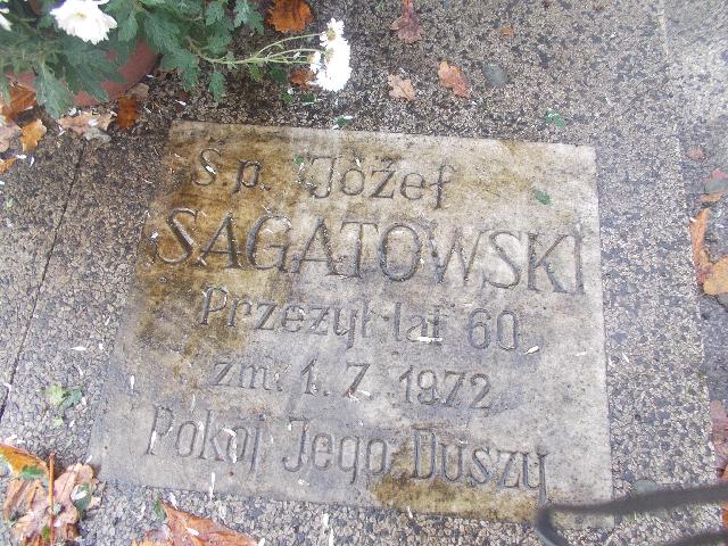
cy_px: 273
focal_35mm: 26
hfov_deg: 67.3
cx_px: 364
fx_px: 547
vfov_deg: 53.1
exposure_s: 1/30
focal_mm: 4.6
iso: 80
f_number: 3.2
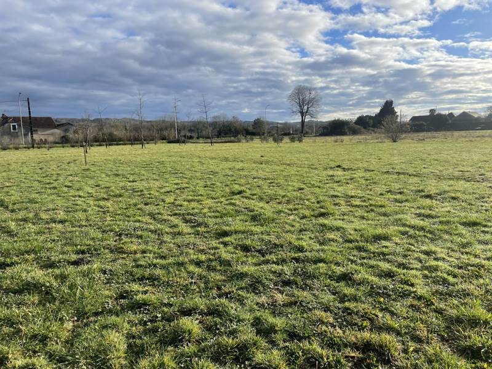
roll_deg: +1.5
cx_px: 246
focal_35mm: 26
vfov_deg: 53.1
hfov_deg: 67.3
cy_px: 184
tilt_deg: -5.7
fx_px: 370
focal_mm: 4.2
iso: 32
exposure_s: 1/3401
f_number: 1.6
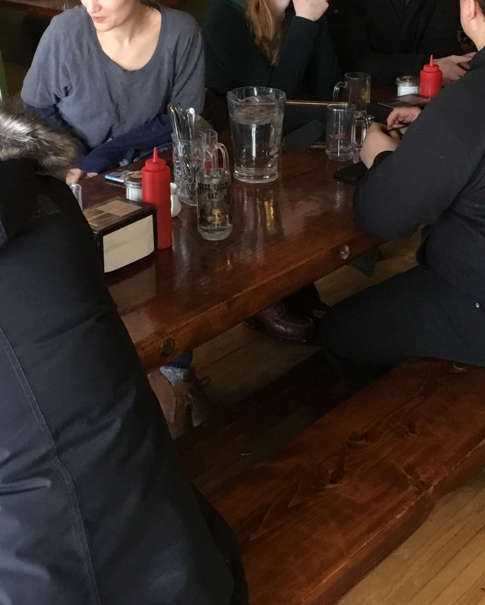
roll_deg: +0.2
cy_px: 138
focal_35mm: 64
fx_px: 1148
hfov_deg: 23.9
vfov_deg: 29.0
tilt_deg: -19.6
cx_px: 238
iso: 100
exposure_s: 1/30
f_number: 2.4
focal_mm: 3.3
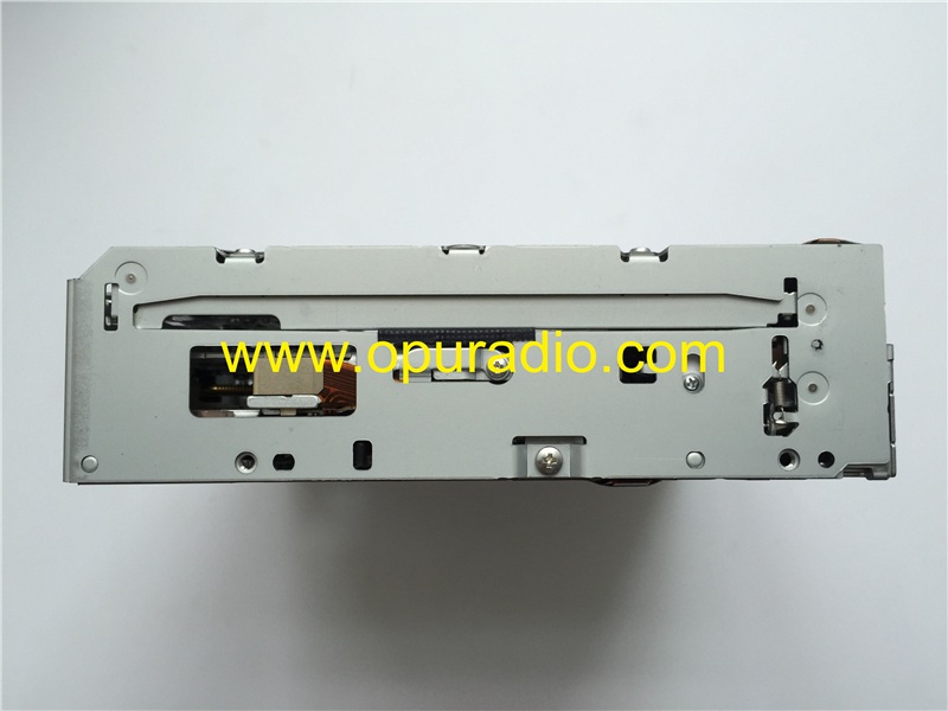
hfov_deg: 61.7
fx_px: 794
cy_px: 356
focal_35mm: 29
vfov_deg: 48.2
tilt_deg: -87.7
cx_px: 474
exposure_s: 1/100
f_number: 2.2
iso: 40
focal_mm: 4.15
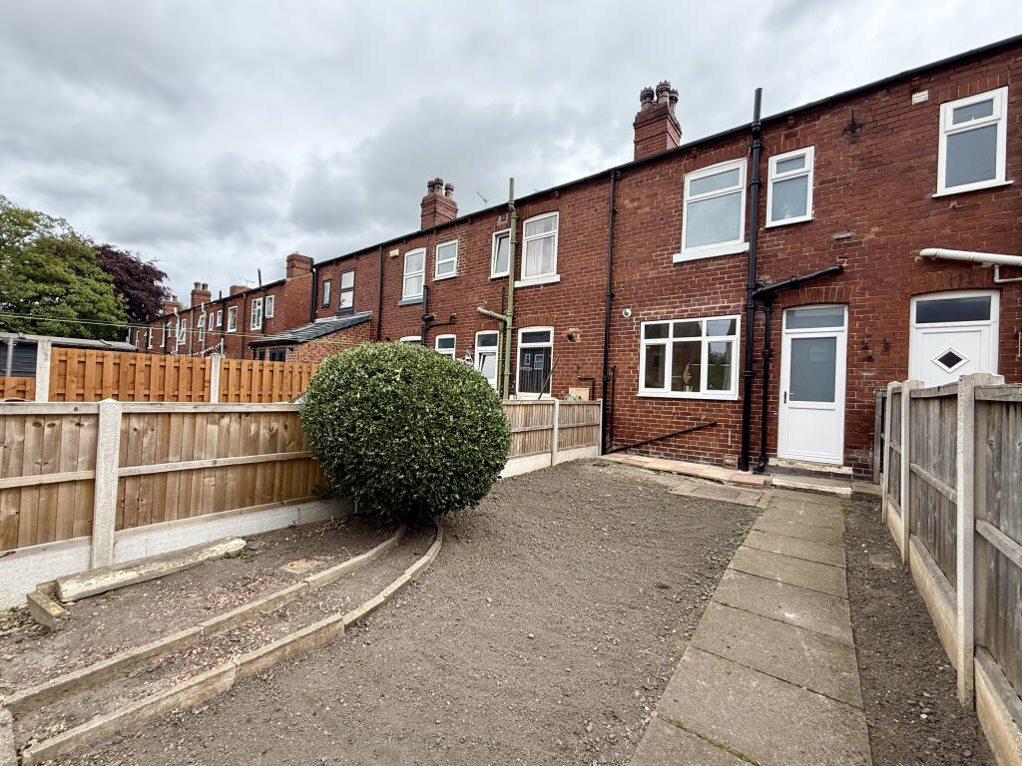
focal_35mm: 14
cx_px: 511
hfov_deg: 102.1
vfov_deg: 85.7
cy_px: 383
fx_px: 413
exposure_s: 1/717
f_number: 2.2
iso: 64
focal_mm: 2.22
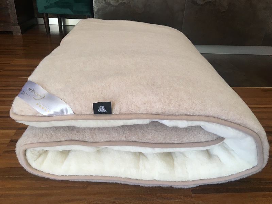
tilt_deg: -28.8
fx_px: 228
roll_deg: -3.9
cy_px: 102
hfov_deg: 61.7
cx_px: 136
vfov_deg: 48.2
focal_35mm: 29
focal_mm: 4.15
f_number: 2.2
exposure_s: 1/33
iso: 40
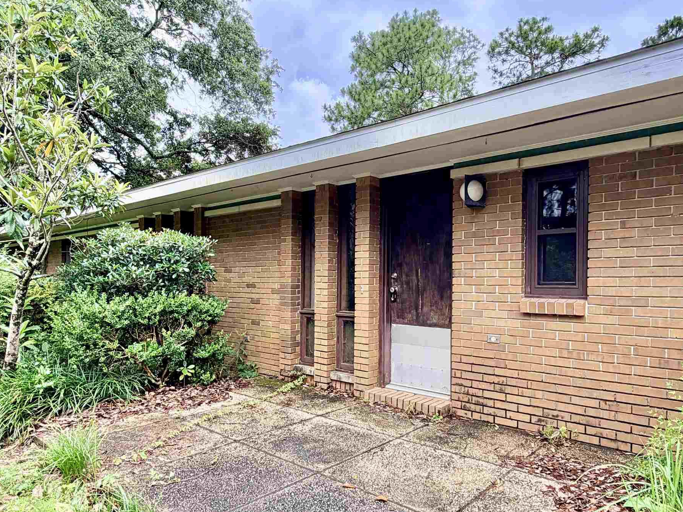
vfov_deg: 56.7
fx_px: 474
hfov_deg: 71.6
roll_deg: -0.2
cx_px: 351
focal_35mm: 24
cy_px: 285
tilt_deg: +0.9
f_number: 2.2
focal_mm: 2.22
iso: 50
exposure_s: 1/335
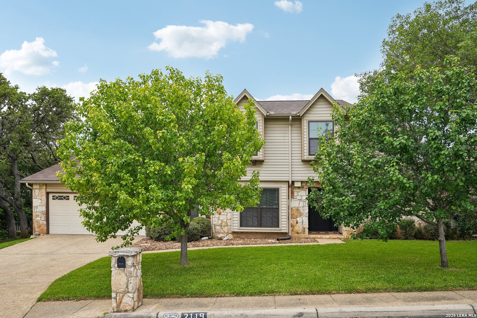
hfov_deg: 67.4
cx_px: 238
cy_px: 159
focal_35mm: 27
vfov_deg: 47.9
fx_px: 358
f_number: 8
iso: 100
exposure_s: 1/125
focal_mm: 27
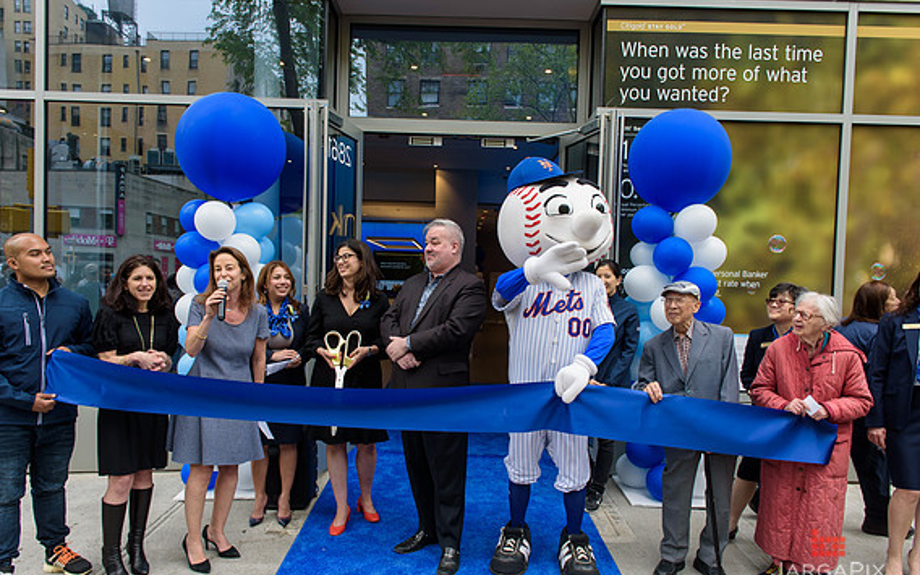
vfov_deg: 49.3
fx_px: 627
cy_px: 300
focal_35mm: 25
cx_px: 457
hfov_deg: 72.5
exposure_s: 1/250
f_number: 5
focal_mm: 24
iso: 200
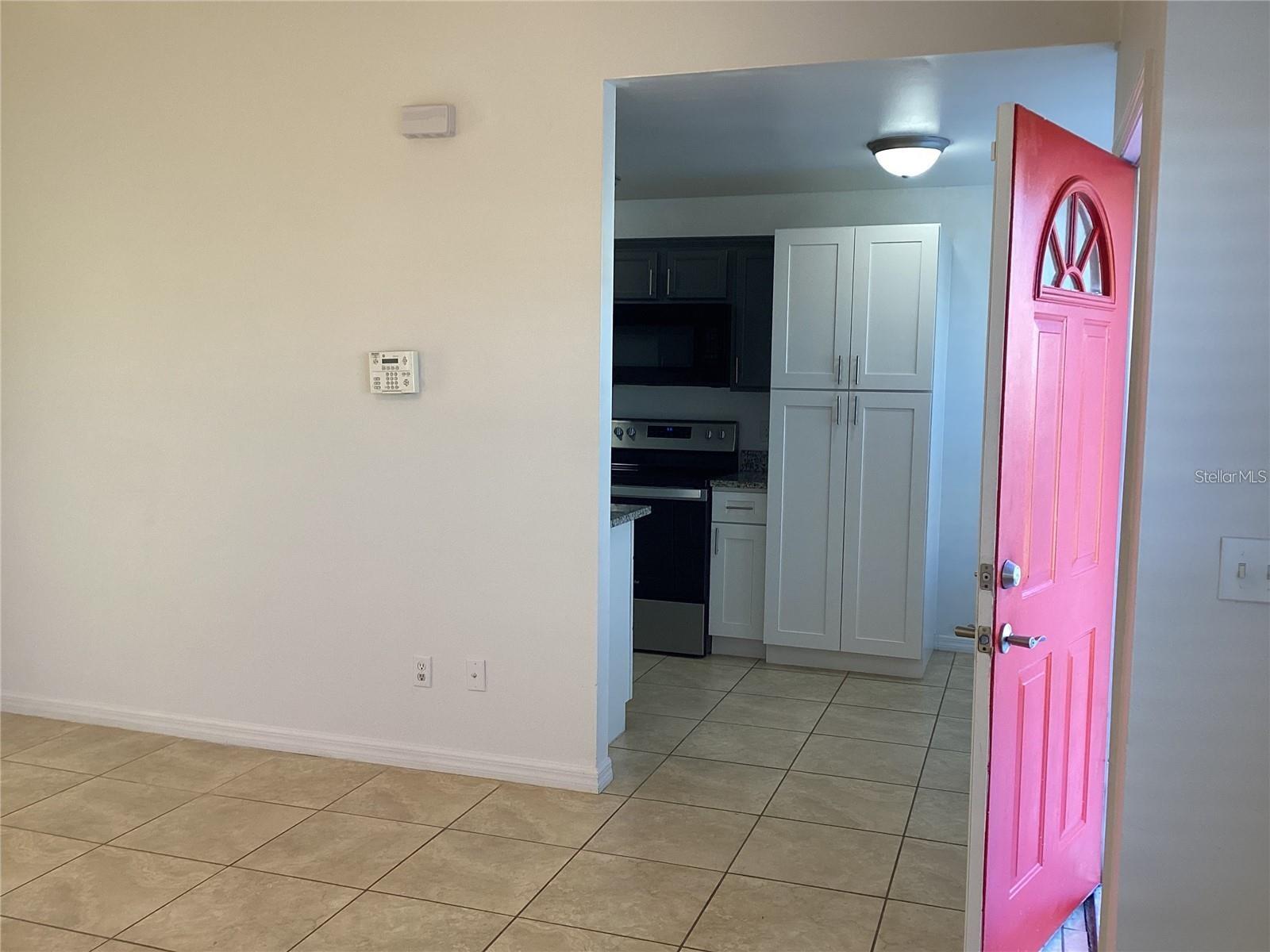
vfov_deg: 45.4
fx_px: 1137
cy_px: 476
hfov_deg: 58.4
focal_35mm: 31
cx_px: 635
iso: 80
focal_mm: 3.3
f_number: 2.4
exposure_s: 1/120
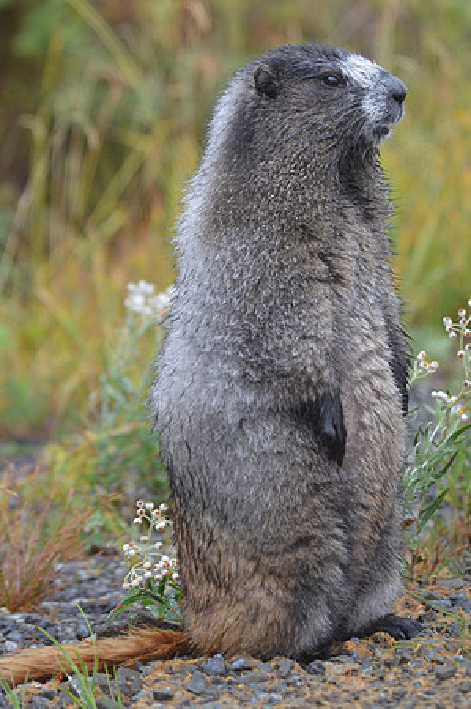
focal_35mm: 292
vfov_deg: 7.1
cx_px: 236
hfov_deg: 4.7
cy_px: 354
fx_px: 5753
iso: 800
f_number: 4.8
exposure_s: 1/1000
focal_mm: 195
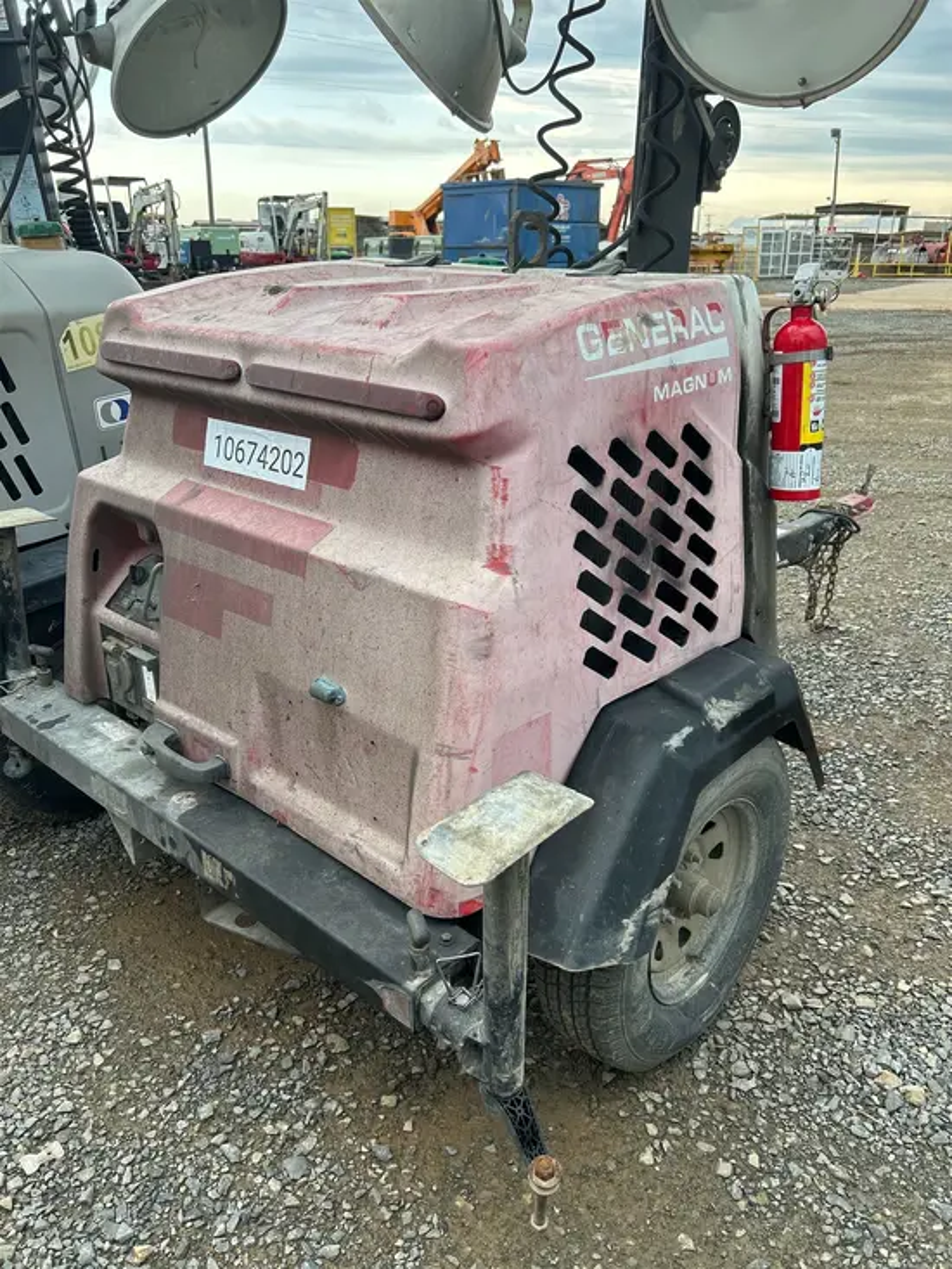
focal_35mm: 26
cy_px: 634
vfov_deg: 67.3
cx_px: 476
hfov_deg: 53.1
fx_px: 953
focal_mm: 5.7
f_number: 1.5
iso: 50
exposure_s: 1/171
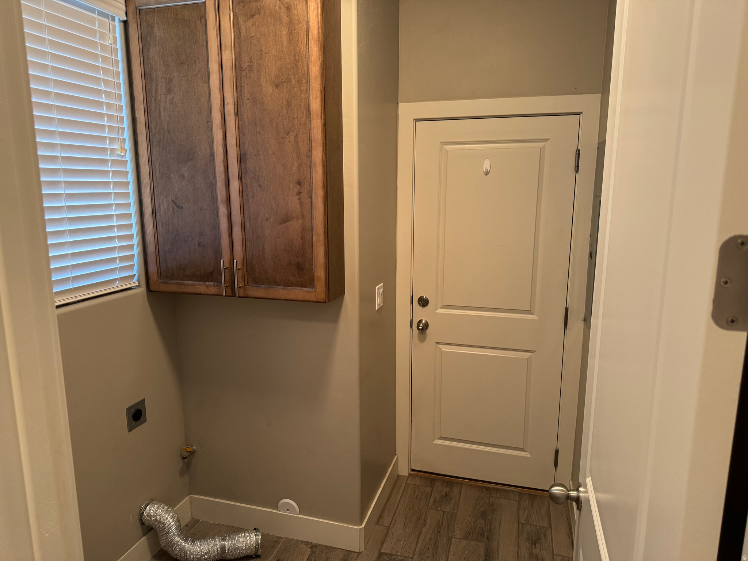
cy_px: 280
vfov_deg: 56.8
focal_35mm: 24
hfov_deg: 71.6
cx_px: 374
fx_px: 519
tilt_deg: -11.8
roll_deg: +0.3
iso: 250
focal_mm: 6.76
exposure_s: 1/60
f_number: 1.78
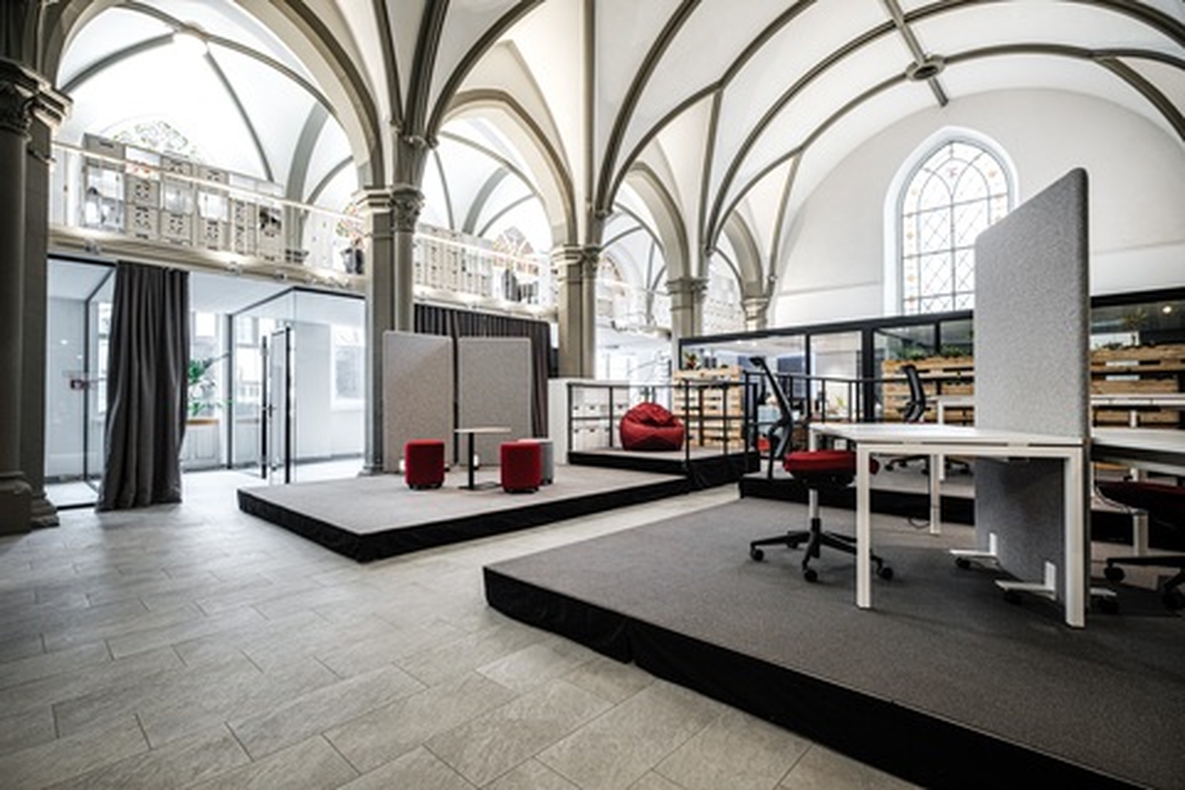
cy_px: 395
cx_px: 592
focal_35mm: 16
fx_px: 527
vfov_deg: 73.7
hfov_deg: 96.7
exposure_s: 1/8
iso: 200
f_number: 5.6
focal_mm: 10.5
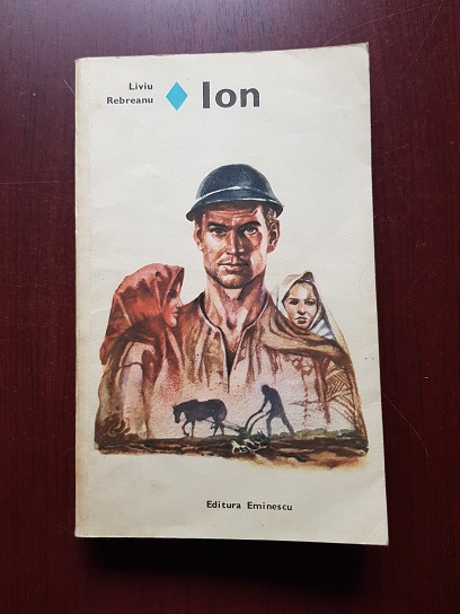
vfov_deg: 67.3
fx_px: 461
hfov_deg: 53.1
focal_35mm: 26
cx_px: 230
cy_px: 307
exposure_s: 1/50
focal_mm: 4.3
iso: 125
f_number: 1.7
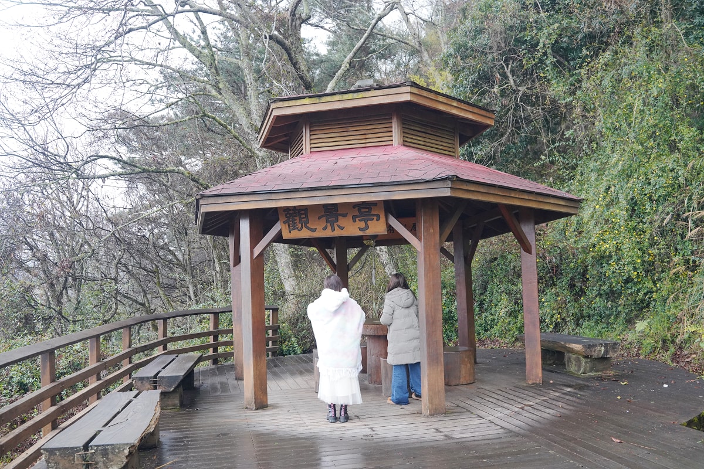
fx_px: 606
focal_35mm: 31
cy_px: 234
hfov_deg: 60.3
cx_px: 352
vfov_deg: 42.3
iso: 1600
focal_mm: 31
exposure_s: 1/160
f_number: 4
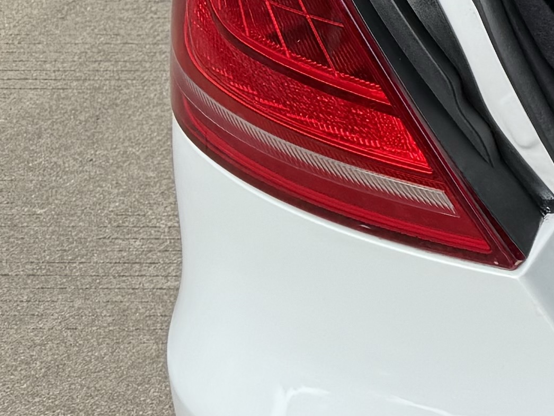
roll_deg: -0.5
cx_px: 1284
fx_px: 2097
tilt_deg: -18.0
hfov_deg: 12.3
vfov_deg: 10.7
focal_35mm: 131
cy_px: -285
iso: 80
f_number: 1.78
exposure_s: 1/1689
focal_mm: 6.76
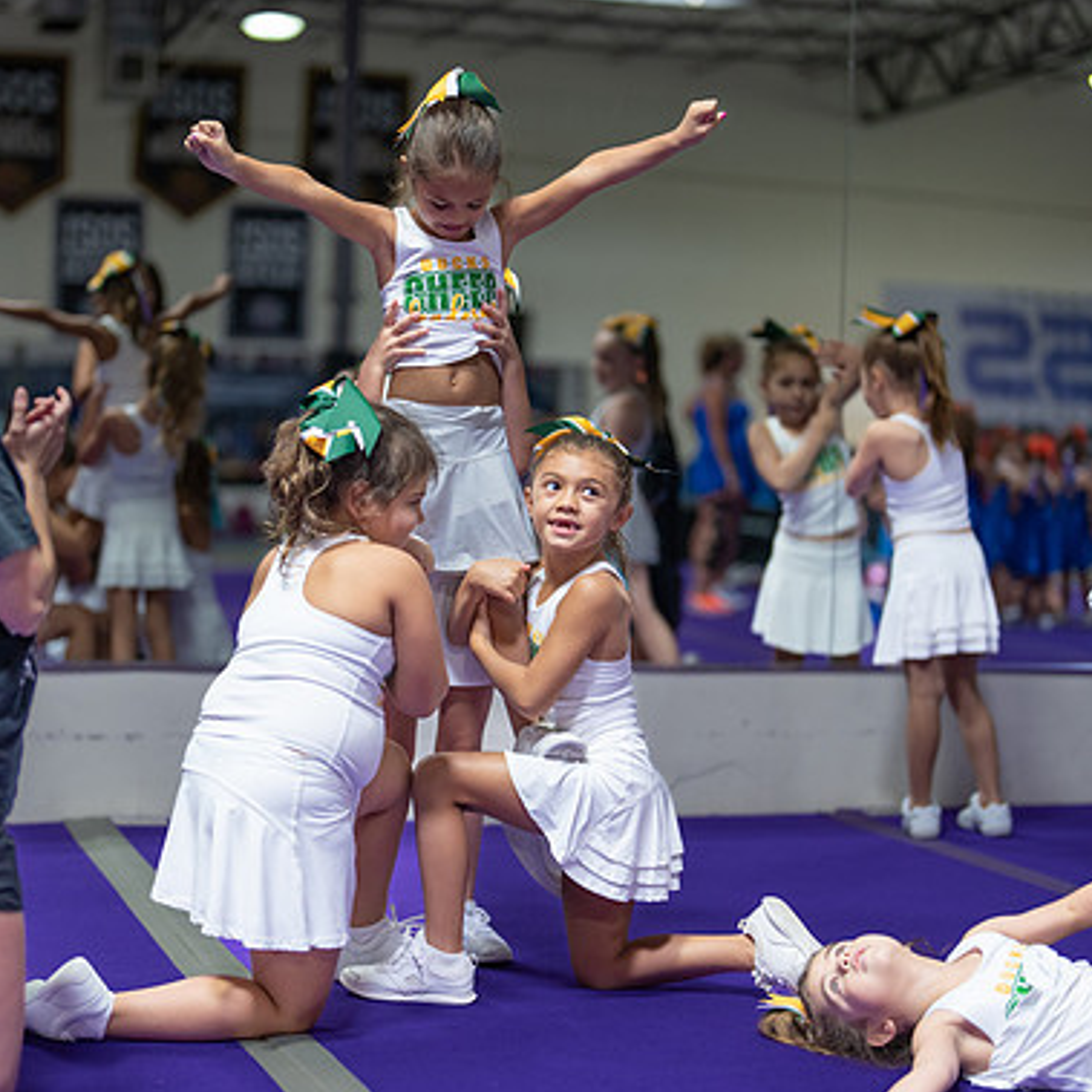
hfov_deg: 26.5
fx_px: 2320
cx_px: 481
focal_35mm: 65
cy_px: 549
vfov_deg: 26.5
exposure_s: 1/400
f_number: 1.2
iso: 400
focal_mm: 50
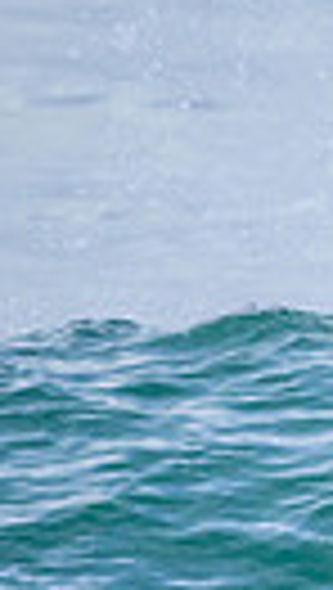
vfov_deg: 0.7
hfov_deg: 0.4
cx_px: 1080
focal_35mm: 3204
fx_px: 50133
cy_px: 520
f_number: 11
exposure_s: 1/1250
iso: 3200
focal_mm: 690
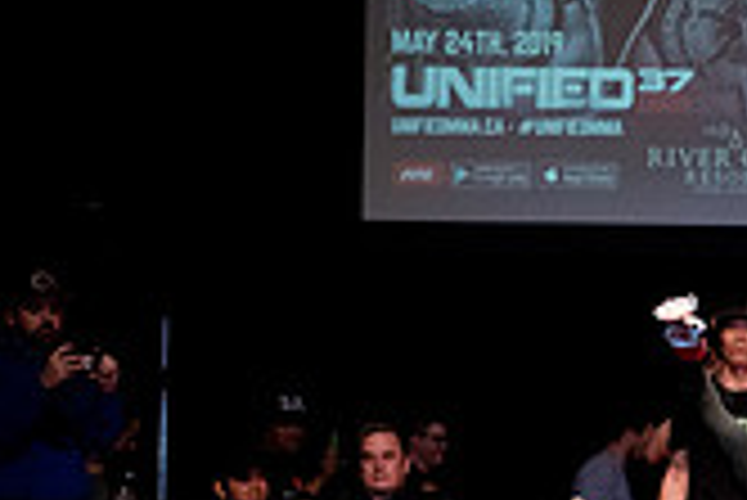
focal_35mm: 245
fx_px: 5088
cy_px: 588
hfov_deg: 8.3
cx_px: 832
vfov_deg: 5.6
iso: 3200
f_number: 2.8
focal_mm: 70
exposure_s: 1/500
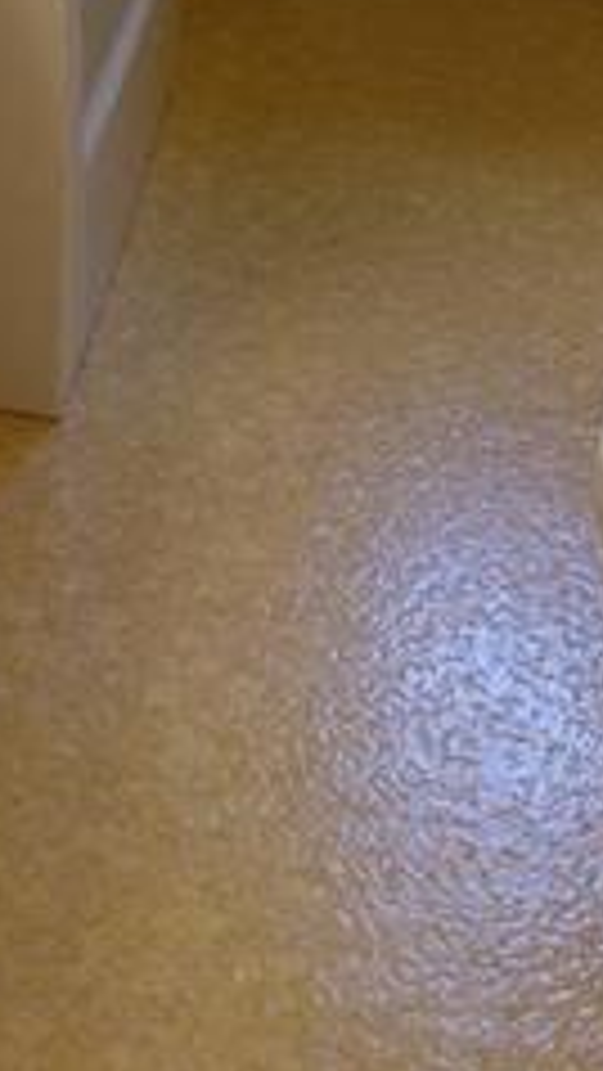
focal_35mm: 81
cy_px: -423
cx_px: -238
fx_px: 2301
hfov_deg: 14.2
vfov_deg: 22.6
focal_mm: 8.8
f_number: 2.8
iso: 200
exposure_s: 1/30
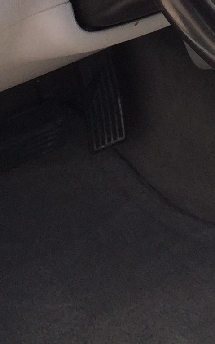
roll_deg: -0.2
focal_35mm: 140
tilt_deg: -18.2
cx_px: 263
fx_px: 1312
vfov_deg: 14.0
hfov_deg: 9.2
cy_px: -168
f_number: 2.4
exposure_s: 1/440
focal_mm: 3.3
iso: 25
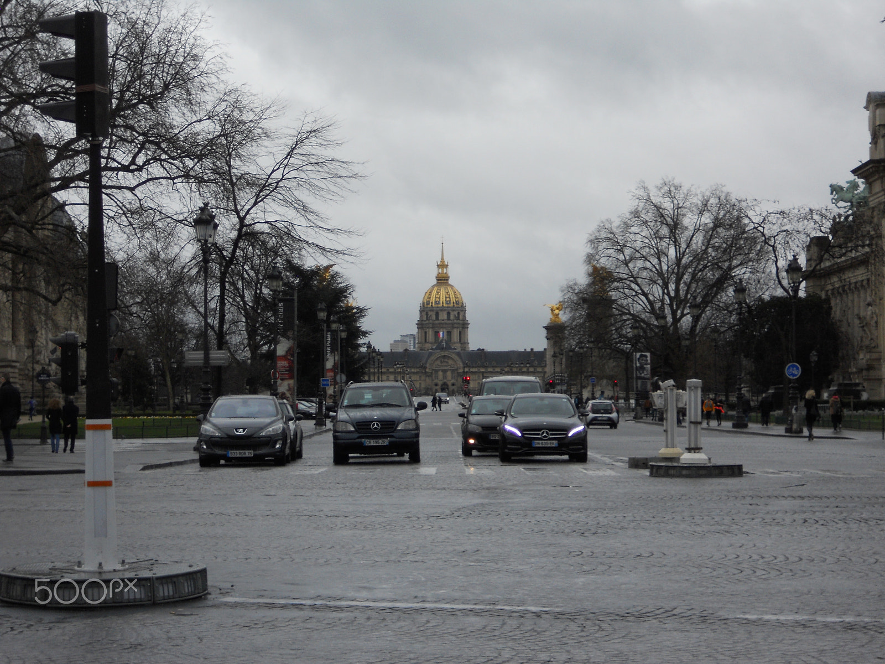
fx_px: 2352
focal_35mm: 92
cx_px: 442
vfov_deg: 16.1
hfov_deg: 21.3
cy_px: 332
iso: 80
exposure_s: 1/250
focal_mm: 16.5
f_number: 5.4
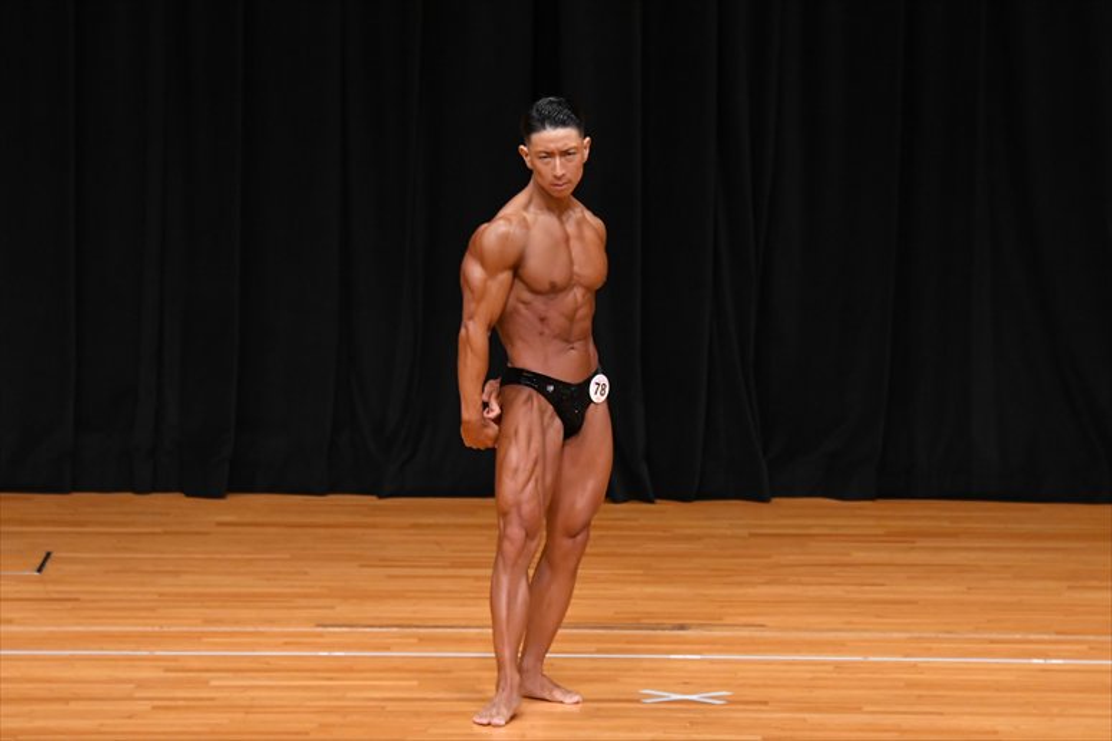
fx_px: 8336
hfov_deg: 7.6
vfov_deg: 5.1
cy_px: 370
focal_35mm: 270
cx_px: 556
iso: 3200
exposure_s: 1/400
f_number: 5.6
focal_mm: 180
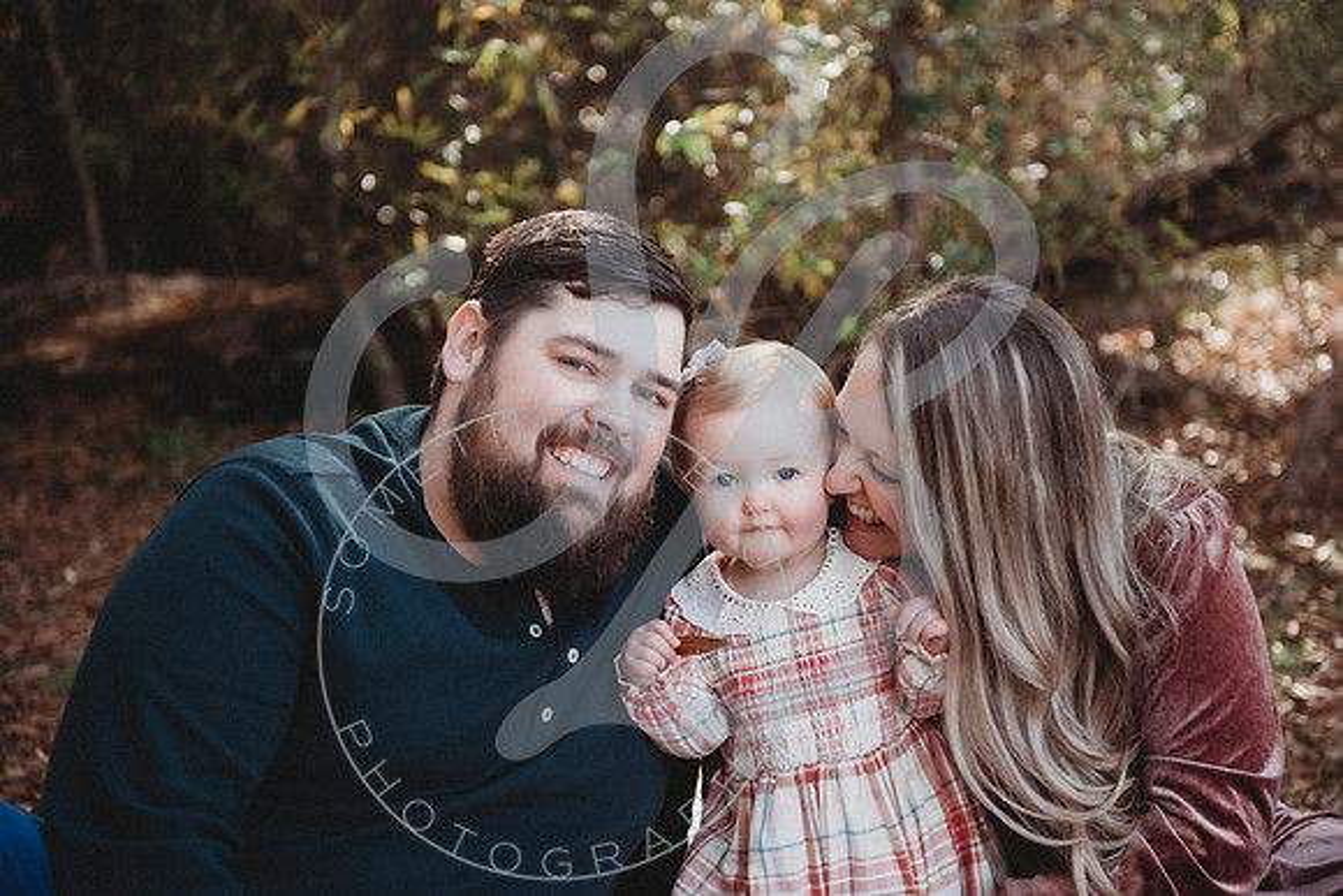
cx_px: 672
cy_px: 448
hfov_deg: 30.5
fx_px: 2463
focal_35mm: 66
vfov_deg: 20.6
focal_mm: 66
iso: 100
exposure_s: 1/250
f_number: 2.8
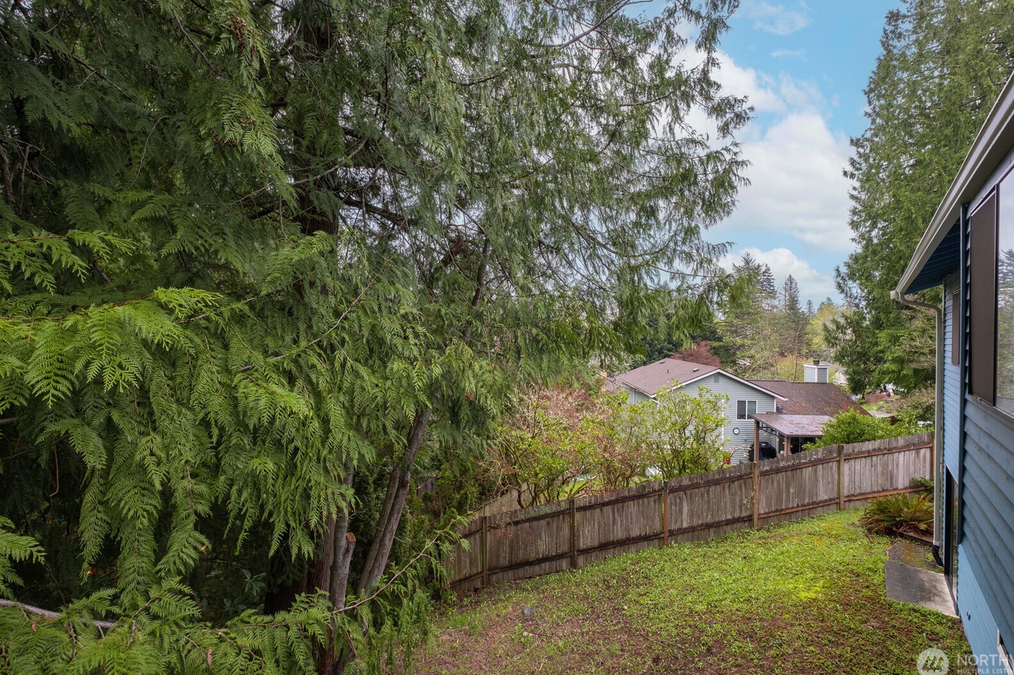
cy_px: 328
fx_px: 451
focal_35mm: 16
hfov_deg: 96.7
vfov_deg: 73.7
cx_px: 531
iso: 400
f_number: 8
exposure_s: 1/8
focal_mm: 10
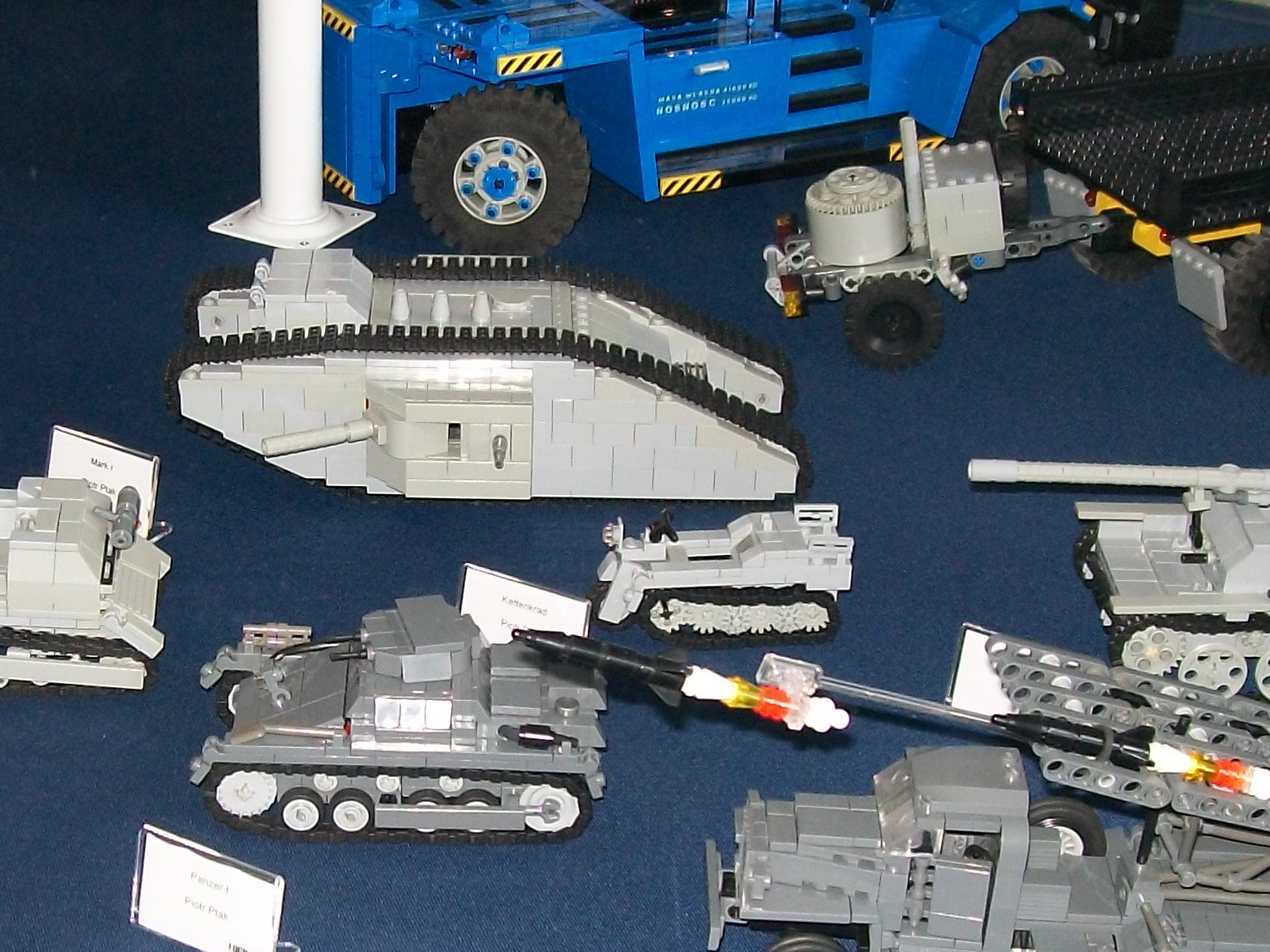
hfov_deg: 25.7
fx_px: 2751
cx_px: 316
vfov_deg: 19.6
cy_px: 625
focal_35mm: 75
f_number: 2.7
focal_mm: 6
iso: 80
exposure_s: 1/30
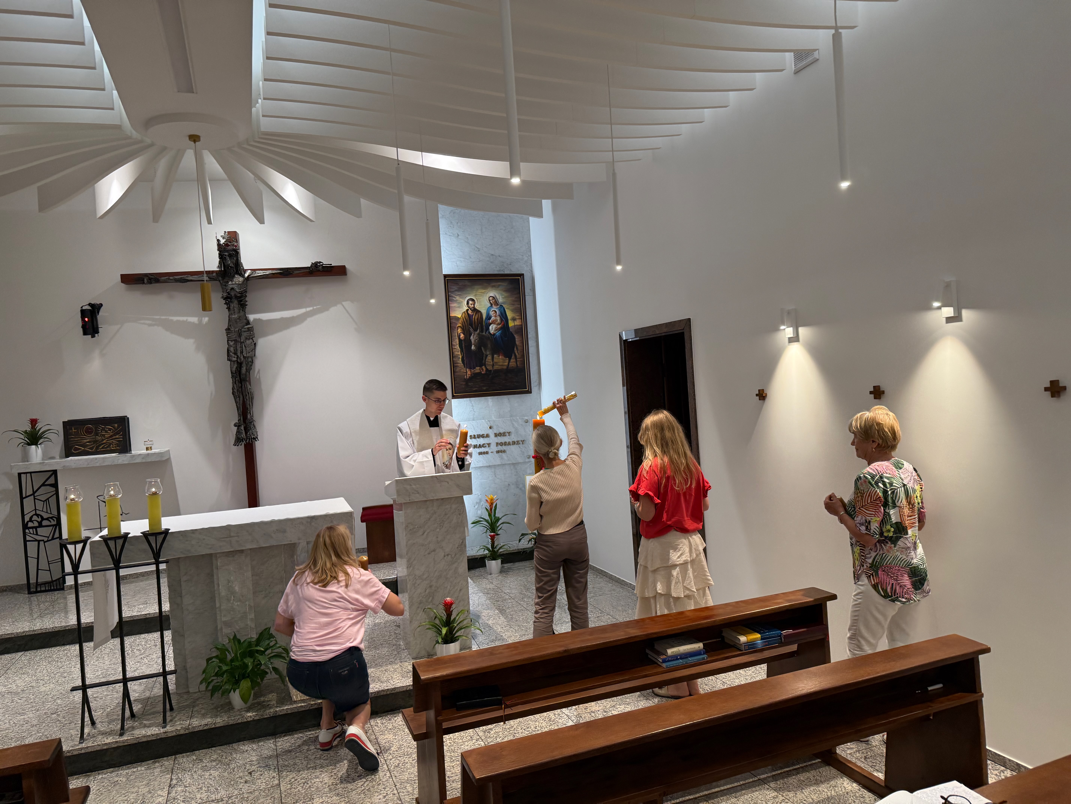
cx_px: 536
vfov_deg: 56.8
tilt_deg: +0.0
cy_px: 402
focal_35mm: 24
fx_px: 743
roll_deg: +3.1
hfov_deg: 71.6
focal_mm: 6.76
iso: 200
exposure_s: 1/100
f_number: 1.78
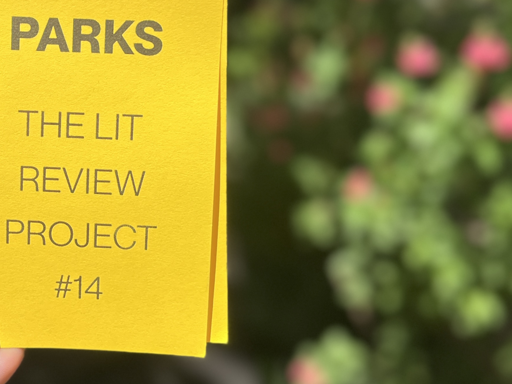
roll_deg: +0.4
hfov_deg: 41.8
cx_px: 96
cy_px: 152
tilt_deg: -14.3
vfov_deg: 33.5
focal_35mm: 43
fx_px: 636
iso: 50
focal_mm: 5.1
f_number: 1.6
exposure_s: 1/2967
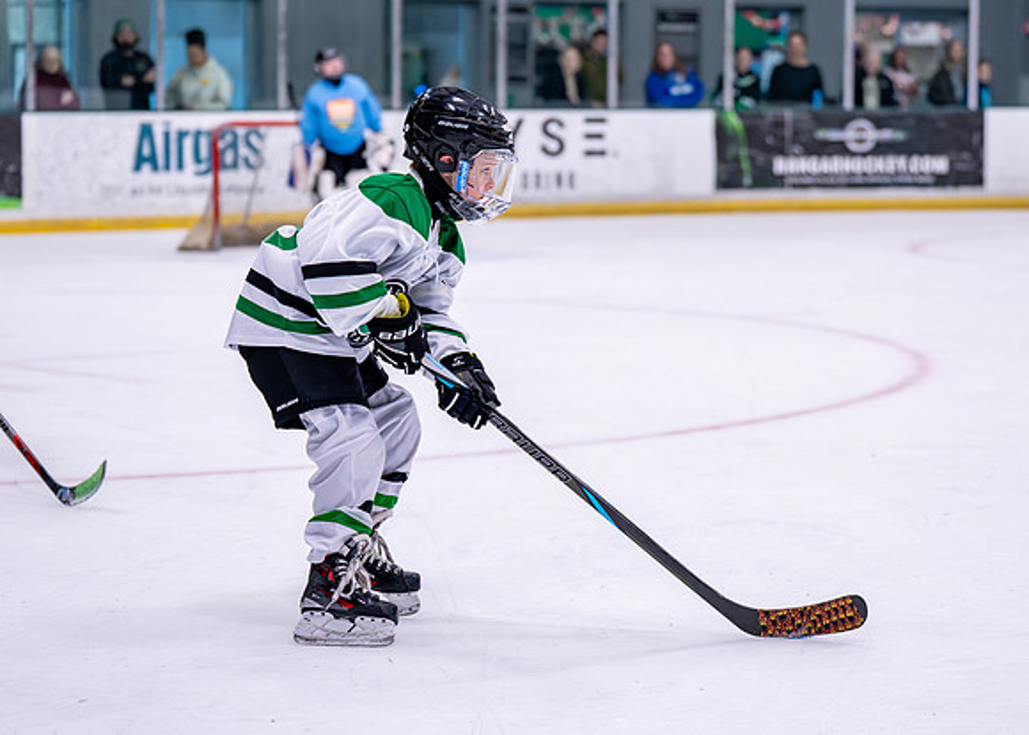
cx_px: 566
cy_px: 342
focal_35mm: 98
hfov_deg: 20.4
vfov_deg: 14.6
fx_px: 2864
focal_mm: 70
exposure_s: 1/1250
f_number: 2.8
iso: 2500
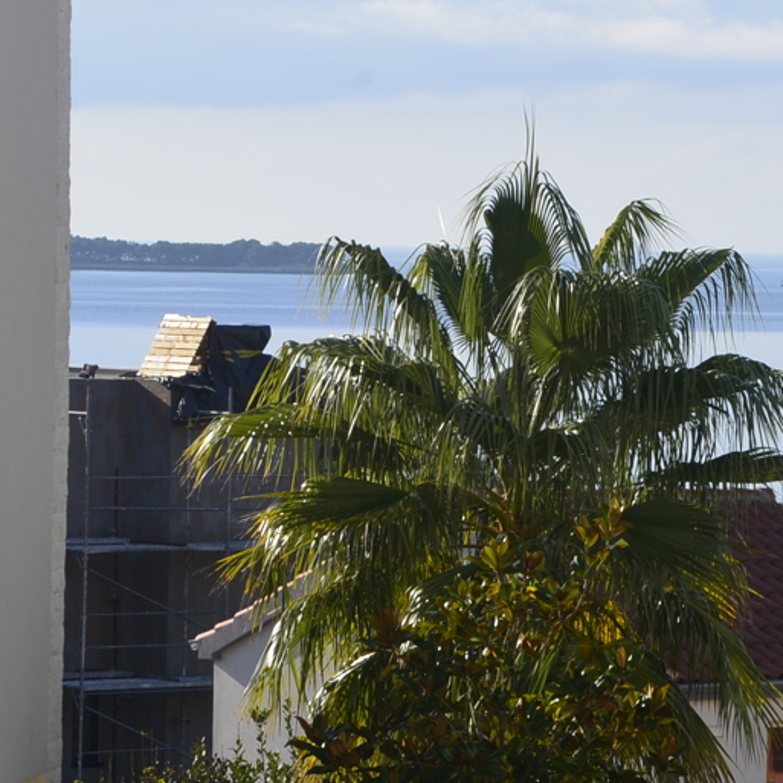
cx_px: 727
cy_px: 371
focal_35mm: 253
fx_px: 6474
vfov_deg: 6.9
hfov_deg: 6.9
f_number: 11
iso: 100
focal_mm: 85
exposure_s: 1/125
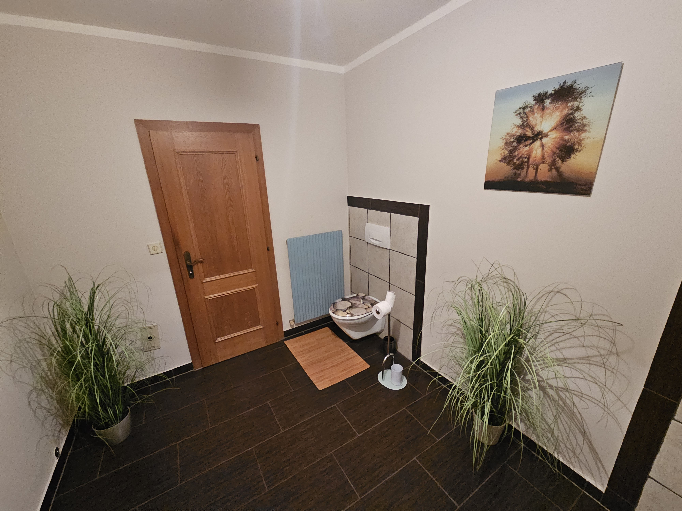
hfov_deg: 106.2
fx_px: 256
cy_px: 256
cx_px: 341
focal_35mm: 13
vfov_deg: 89.9
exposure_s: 1/25
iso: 1600
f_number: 2.2
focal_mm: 2.2
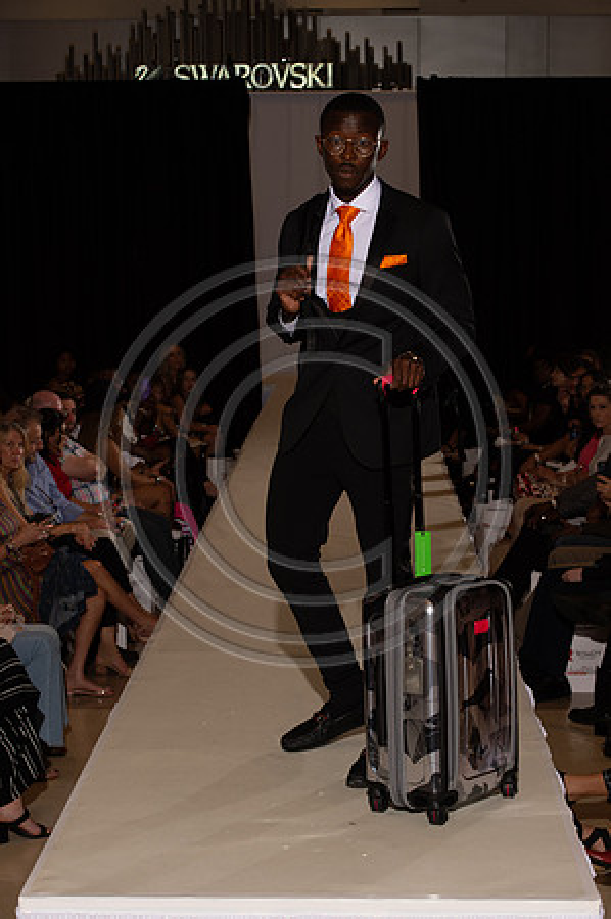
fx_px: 2041
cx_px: 306
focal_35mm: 80
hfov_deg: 17.0
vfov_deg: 25.4
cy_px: 460
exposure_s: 1/250
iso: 800
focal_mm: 80
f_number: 9
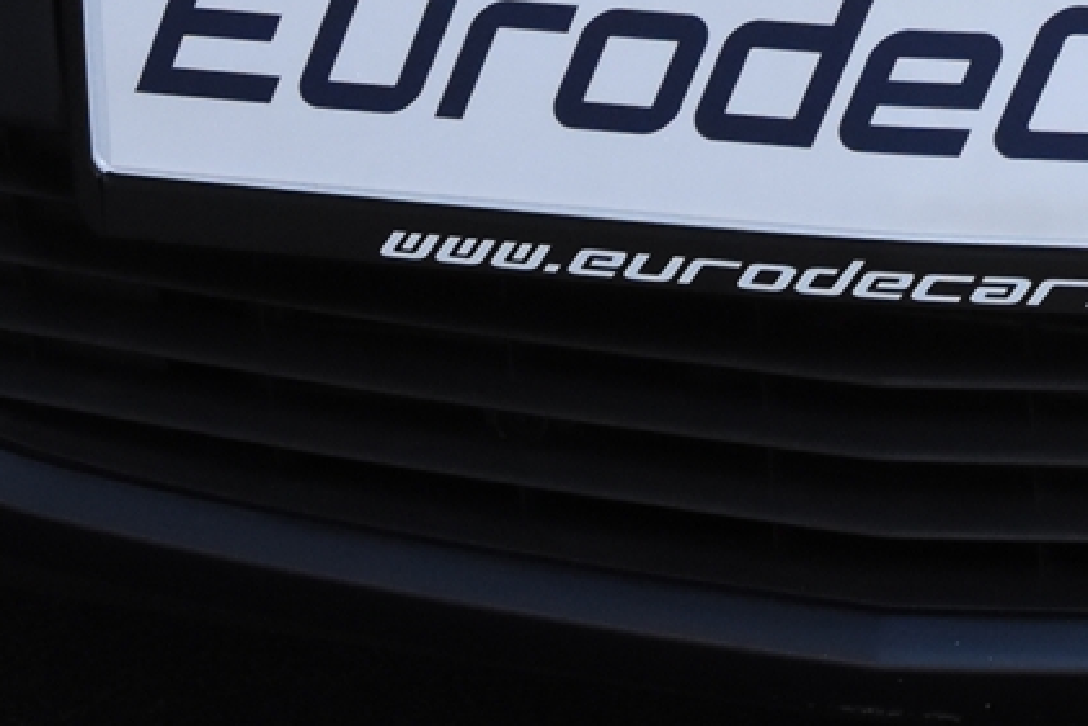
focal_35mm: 260
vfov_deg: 5.2
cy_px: -576
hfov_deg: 7.8
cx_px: 1290
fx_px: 7860
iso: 1600
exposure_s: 1/160
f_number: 6.3
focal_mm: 38
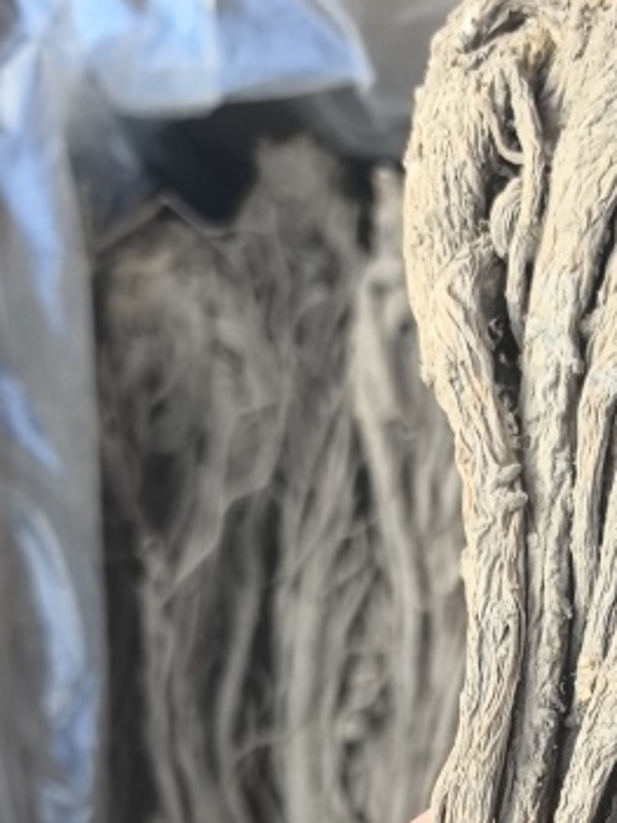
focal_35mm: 82
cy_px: 1089
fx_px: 1950
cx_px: 685
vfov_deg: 21.4
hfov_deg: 17.4
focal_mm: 6.98
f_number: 2
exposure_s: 1/100
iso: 50
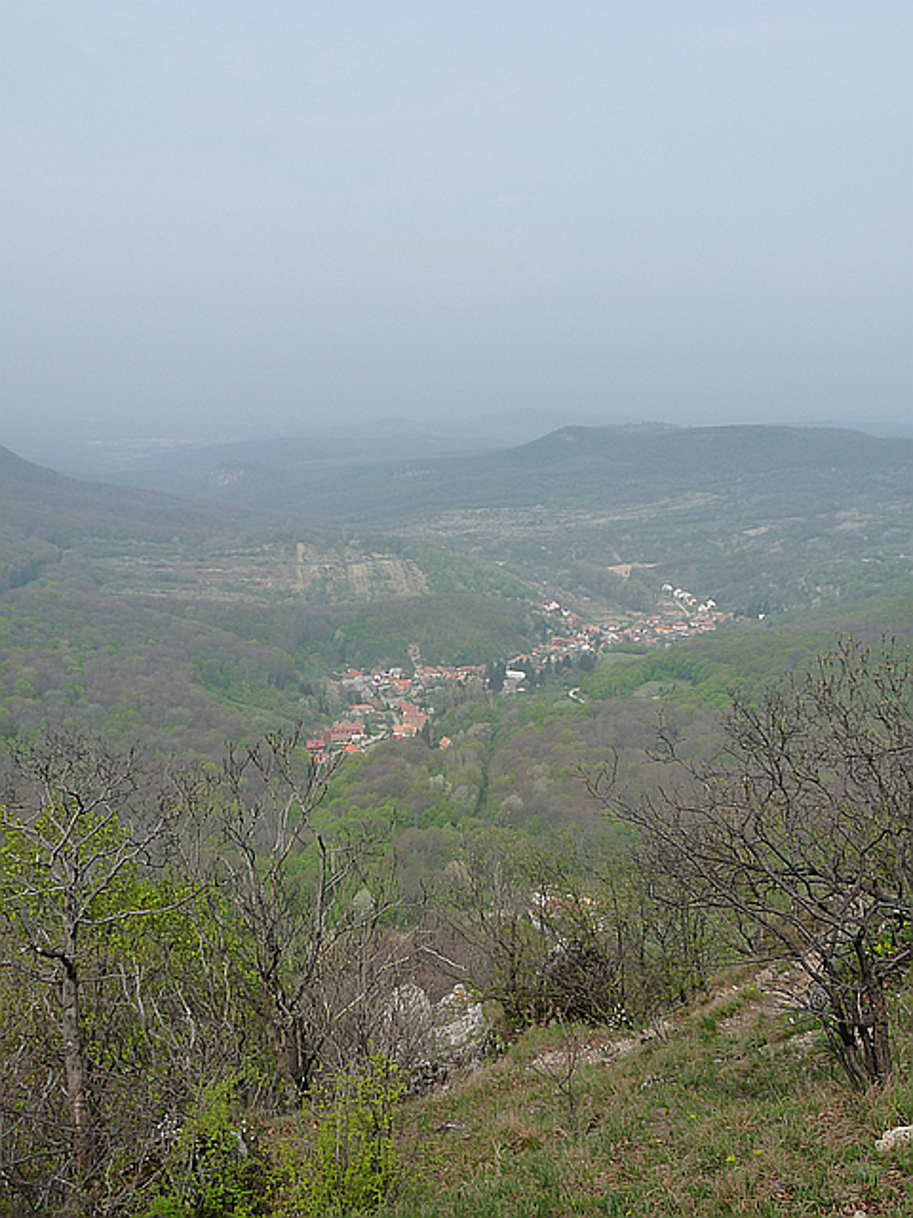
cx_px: 456
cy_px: 609
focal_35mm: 34
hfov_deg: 41.8
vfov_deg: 54.0
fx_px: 1196
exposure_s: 1/400
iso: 160
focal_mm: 6
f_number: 5.6
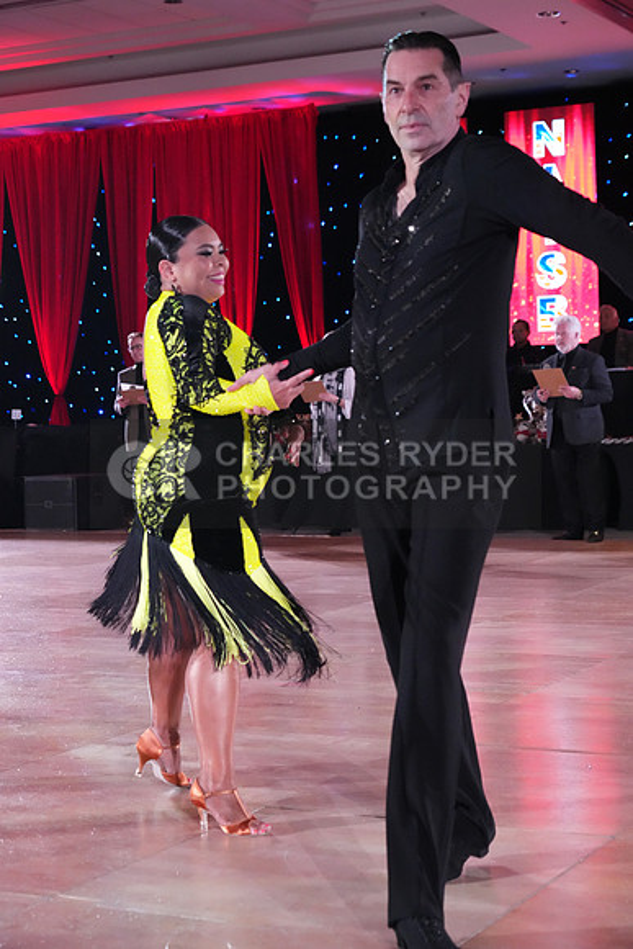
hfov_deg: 20.6
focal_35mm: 66
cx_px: 316
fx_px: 1740
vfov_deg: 30.5
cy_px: 474
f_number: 5
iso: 8000
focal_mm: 66
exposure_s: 1/400
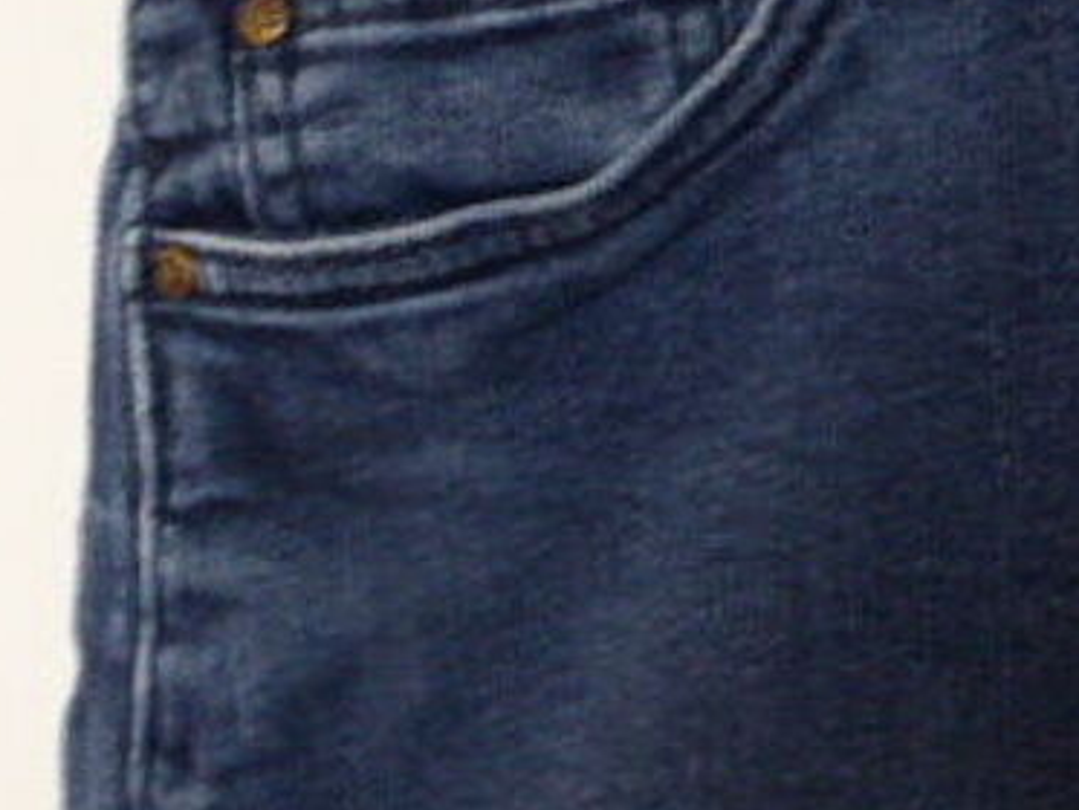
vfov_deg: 17.2
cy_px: -90
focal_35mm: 83
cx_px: 1383
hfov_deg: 21.4
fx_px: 2588
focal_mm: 5.4
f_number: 3.6
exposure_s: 1/4
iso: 500
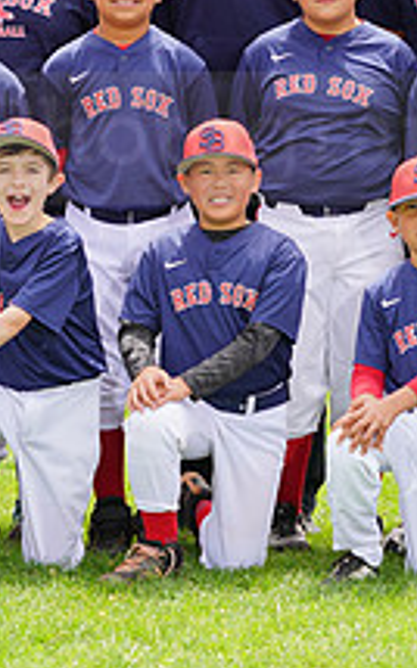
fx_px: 5010
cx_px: 193
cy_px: 113
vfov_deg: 7.6
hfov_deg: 4.8
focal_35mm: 275
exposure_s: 1/250
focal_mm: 100
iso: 100
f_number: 6.3
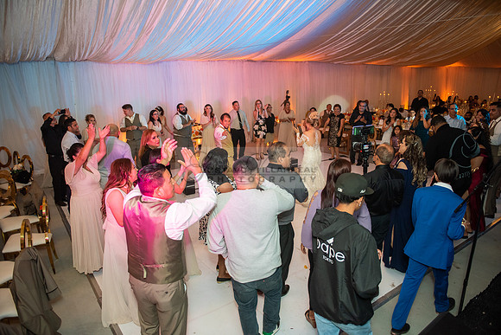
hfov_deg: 73.7
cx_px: 250
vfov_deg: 53.2
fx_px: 334
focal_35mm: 24
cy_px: 168
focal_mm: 24
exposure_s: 1/160
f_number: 2.8
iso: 1000
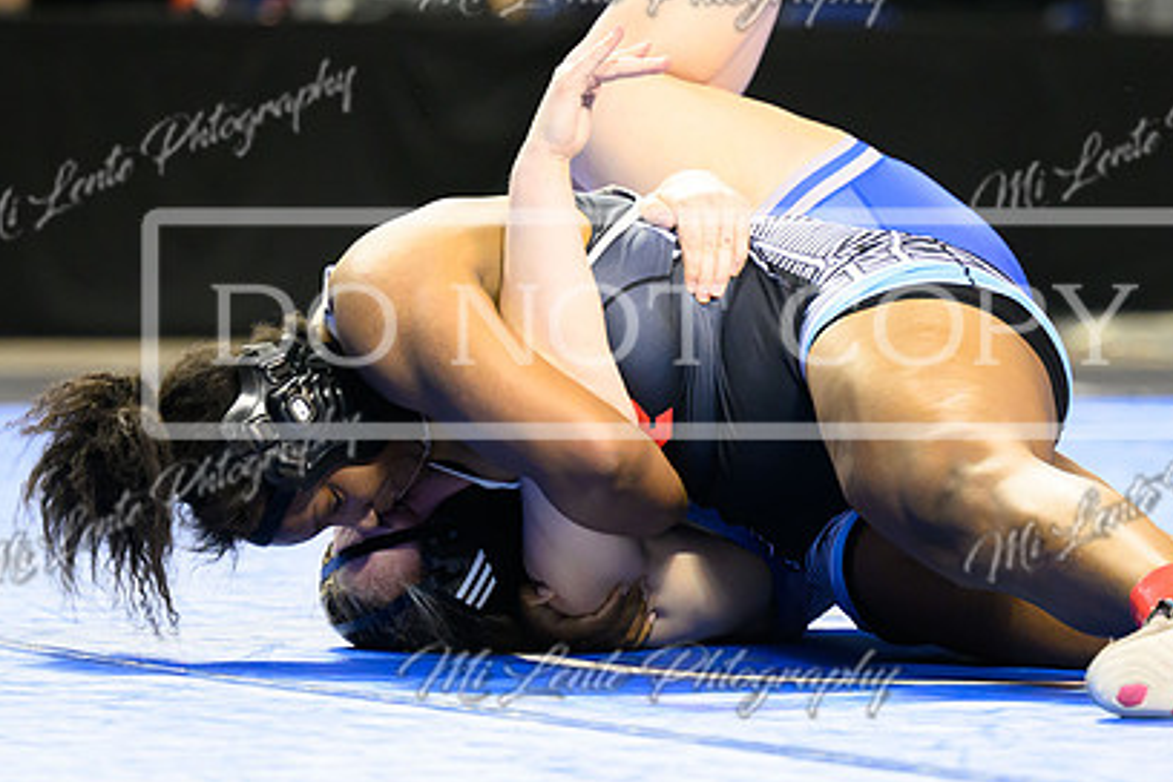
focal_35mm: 273
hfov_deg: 7.5
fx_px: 8895
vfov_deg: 5.0
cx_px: 753
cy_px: 605
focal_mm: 135
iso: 3200
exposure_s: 1/800
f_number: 2.8
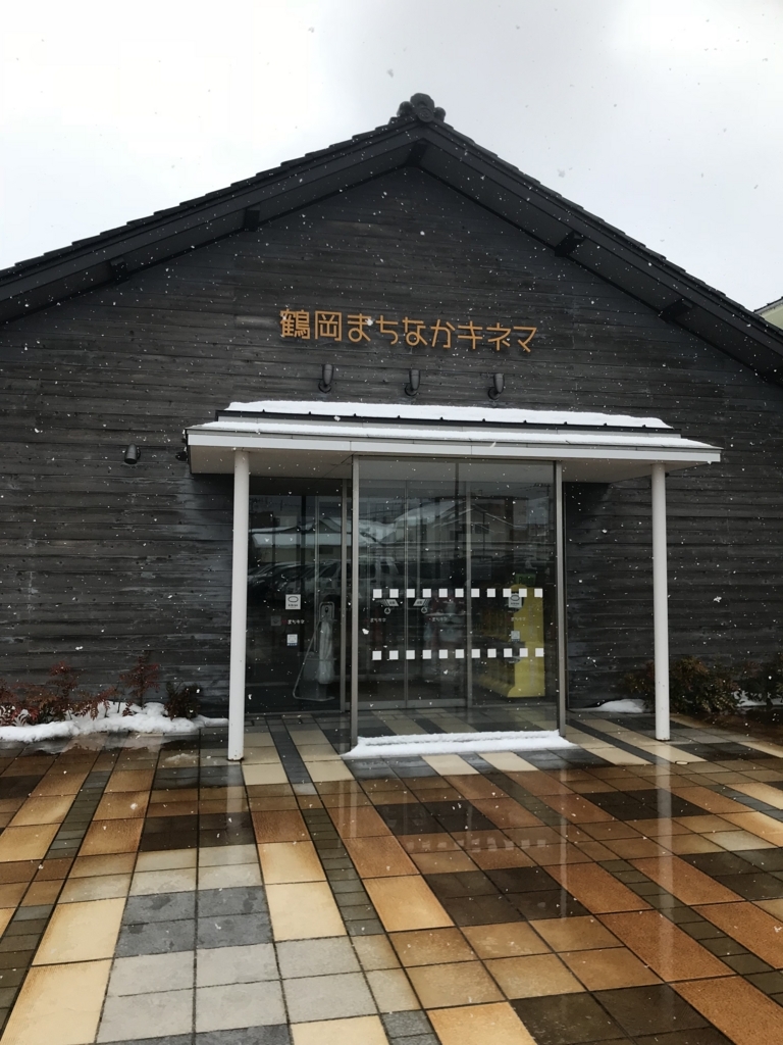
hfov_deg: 49.7
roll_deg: +0.2
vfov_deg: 63.4
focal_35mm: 28
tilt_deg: +4.3
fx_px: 844
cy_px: 522
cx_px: 392
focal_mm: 3.99
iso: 20
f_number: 1.8
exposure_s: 1/1597
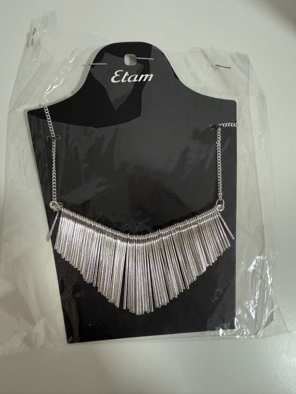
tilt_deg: -78.6
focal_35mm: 24
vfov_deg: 71.6
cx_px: 148
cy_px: 197
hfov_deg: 56.8
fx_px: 274
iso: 250
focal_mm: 2.22
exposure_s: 1/50
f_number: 2.2
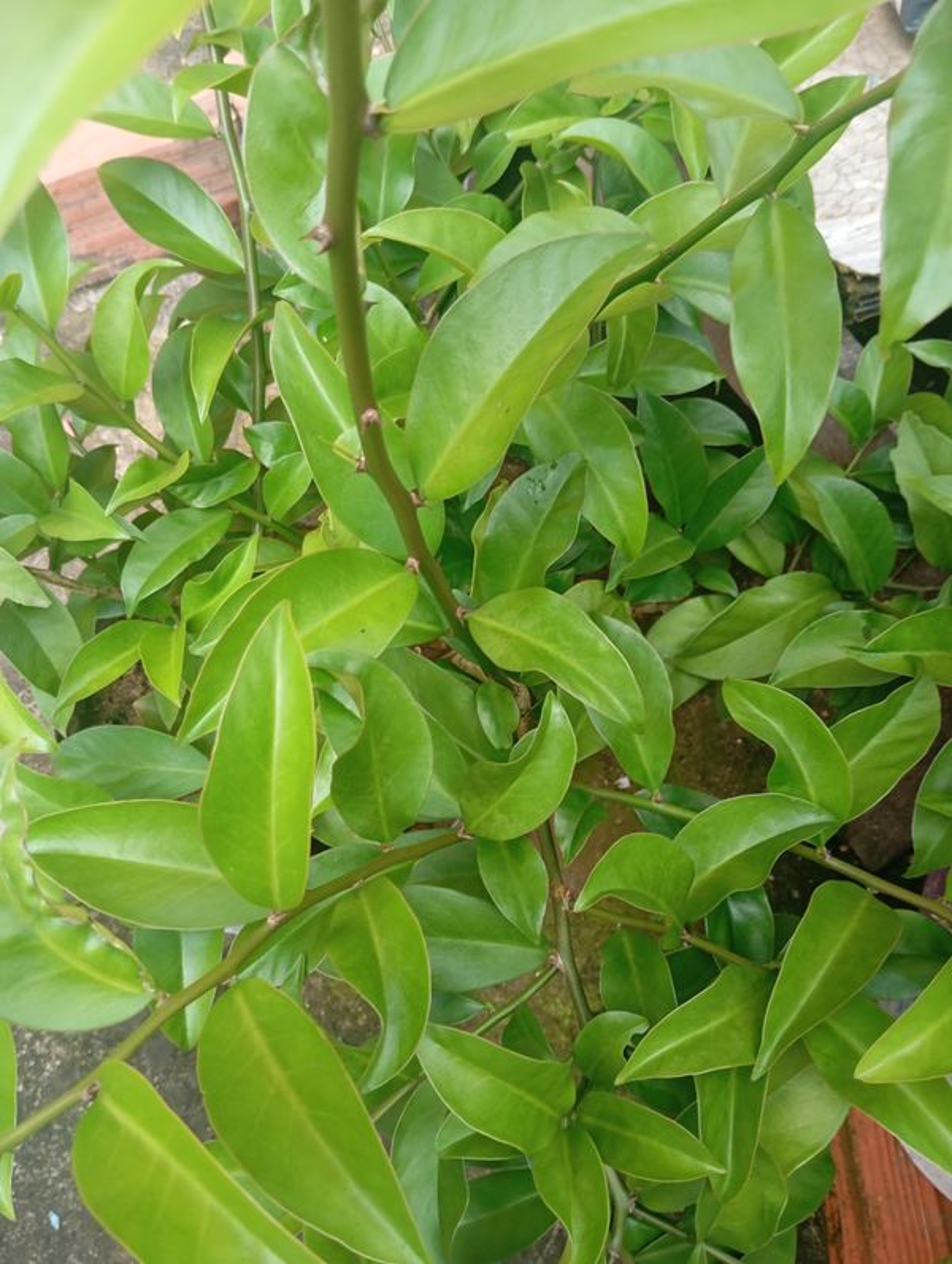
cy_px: 632
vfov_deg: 63.4
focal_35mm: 28
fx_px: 1024
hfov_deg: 49.9
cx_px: 476
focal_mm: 4.22
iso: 872
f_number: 1.8
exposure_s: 1/30
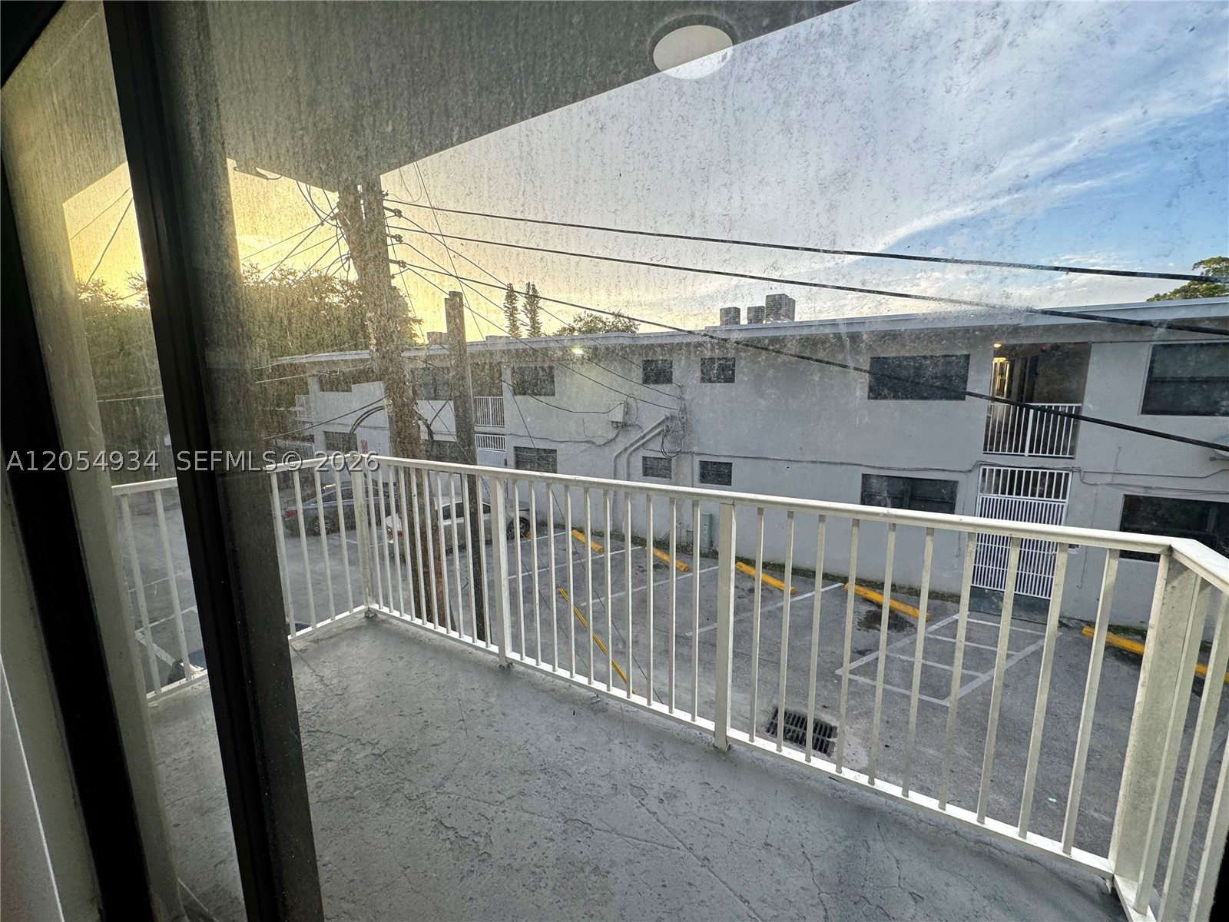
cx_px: 614
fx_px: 497
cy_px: 461
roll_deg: +1.2
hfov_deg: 102.1
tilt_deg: -9.2
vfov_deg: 85.7
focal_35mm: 14
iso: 50
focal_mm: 2.22
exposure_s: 1/120
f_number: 2.2
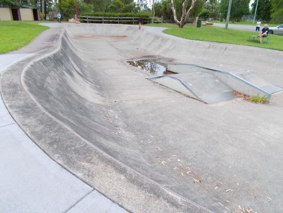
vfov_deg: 53.1
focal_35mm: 26
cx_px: 142
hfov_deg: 67.3
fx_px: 213
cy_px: 106
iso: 125
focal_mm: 4.6
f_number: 3.2
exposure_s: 1/25
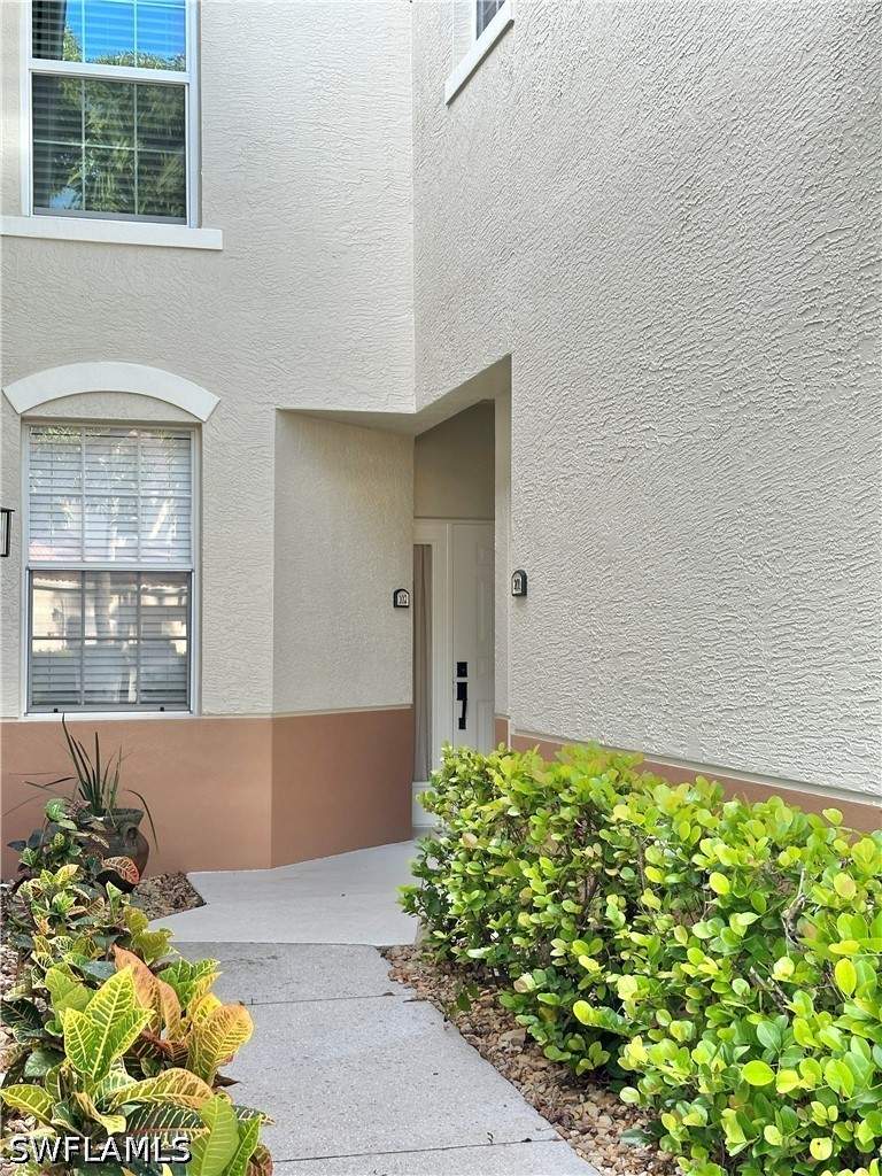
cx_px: 441
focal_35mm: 48
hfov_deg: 30.3
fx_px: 1631
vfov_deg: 39.7
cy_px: 588
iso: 50
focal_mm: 6.86
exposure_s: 1/188
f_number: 1.78
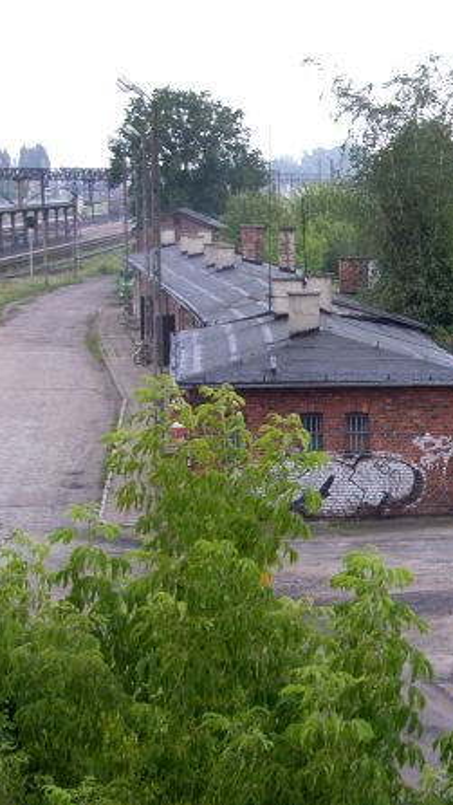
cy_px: 401
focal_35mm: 110
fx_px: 2348
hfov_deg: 10.8
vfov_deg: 19.5
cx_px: 527
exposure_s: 1/80
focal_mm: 19.4
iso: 50
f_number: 3.2
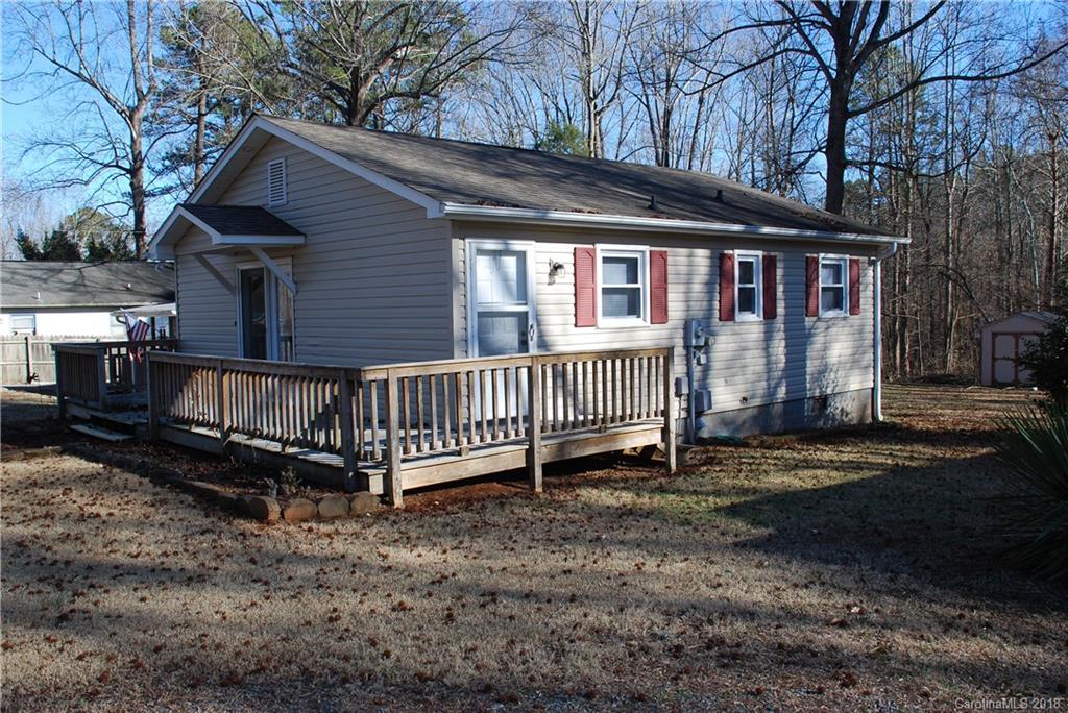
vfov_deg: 43.7
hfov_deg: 61.9
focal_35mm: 30
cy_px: 356
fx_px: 890
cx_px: 534
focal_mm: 20
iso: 160
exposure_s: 1/125
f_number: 9
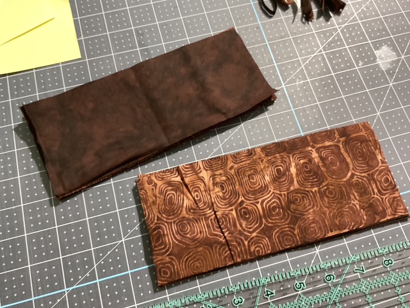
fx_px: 343
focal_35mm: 29
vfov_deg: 48.2
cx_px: 205
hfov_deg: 61.7
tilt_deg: -72.0
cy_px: 154
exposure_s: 1/24
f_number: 1.8
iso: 500
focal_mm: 3
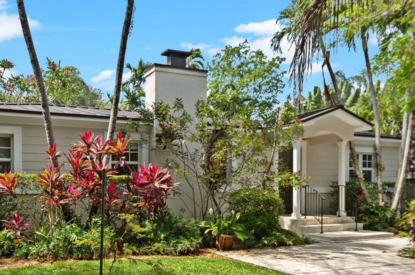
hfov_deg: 53.6
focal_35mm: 35
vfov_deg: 36.6
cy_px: 217
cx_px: 145
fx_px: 403
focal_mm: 22
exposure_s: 1/125
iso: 200
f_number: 8
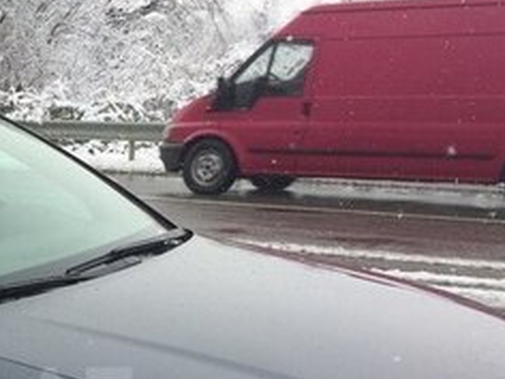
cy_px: 399
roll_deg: -0.5
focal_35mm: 81
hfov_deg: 22.4
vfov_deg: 17.7
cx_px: -86
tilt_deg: -14.9
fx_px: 1182
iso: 32
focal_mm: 4.15
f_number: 2.2
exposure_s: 1/285
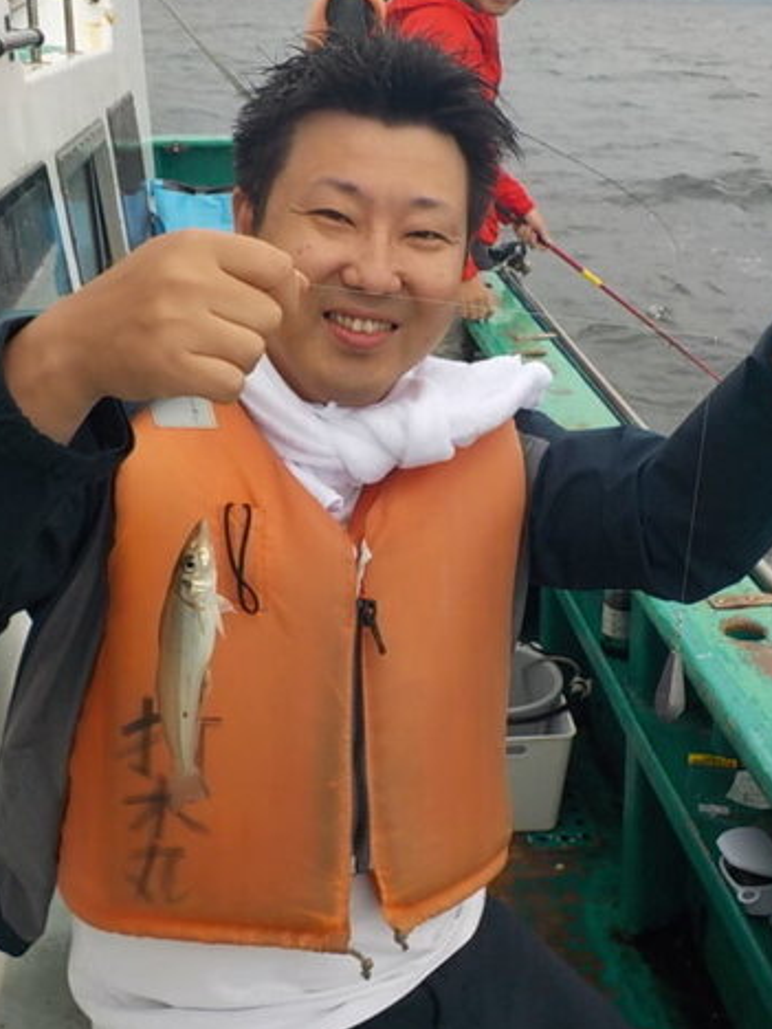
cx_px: 374
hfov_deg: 35.1
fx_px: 1219
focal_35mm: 41
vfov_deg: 45.8
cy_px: 512
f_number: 3.3
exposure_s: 1/500
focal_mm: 4.1
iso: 125
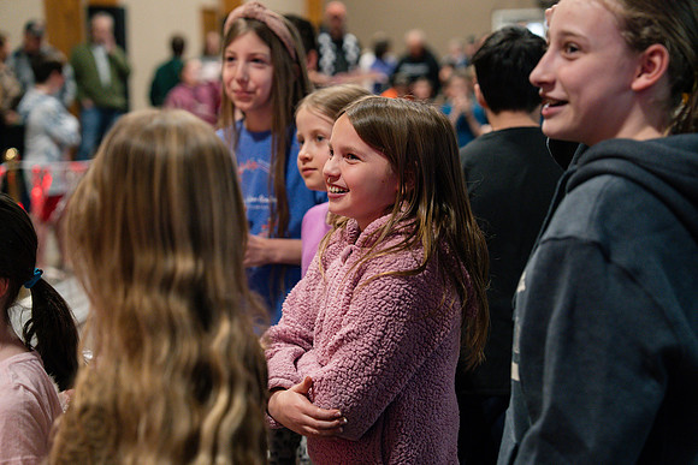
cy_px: 232
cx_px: 349
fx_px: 1202
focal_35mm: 62
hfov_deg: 32.4
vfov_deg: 21.9
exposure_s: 1/320
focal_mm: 62
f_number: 2.8
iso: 2500
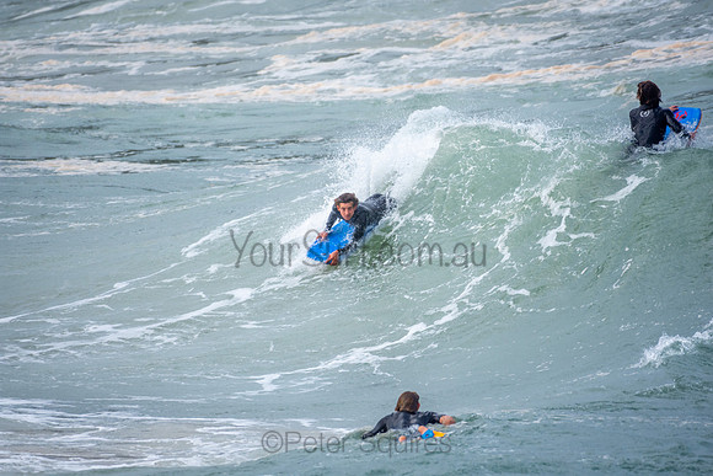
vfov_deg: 1.8
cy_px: 238
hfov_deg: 2.7
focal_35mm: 750
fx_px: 14857
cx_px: 356
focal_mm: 500
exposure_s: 1/1000
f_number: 5.6
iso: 220
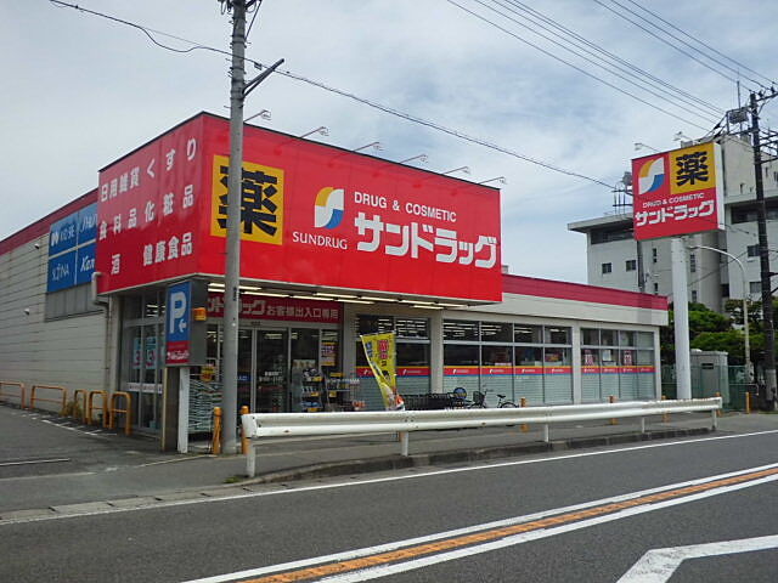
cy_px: 292
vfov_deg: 45.4
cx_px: 389
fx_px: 697
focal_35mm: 31
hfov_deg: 58.4
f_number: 8.2
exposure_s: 1/200
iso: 64
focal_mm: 5.5
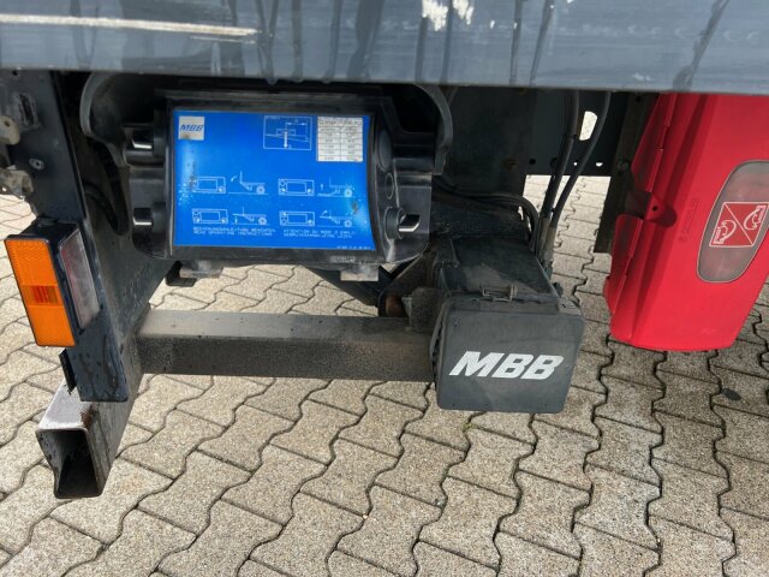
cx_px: 384
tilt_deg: -31.6
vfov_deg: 53.1
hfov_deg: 67.3
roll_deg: -0.9
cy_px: 288
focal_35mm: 26
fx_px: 578
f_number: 1.5
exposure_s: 1/121
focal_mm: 5.7
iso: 50
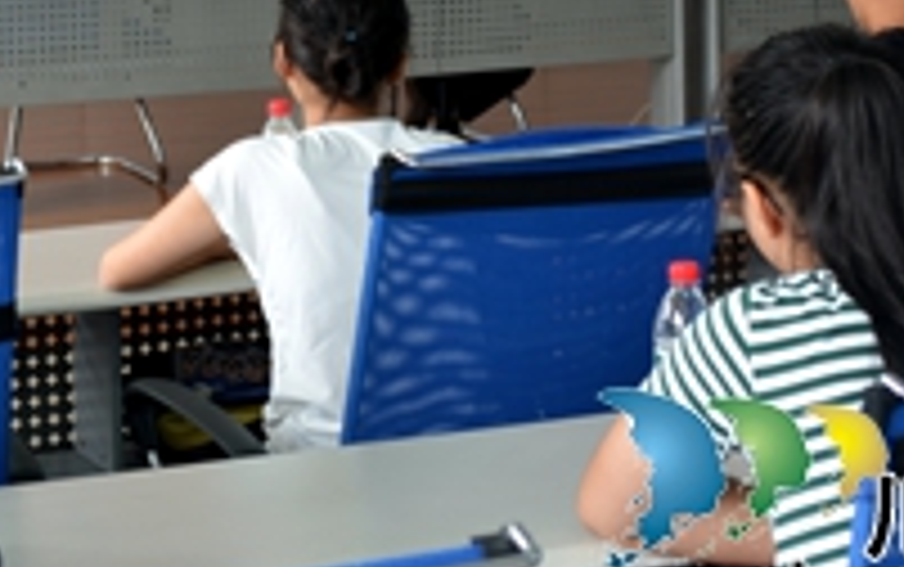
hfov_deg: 19.5
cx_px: 274
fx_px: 2614
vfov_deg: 12.2
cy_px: -29
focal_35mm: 106
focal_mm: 28
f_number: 3.5
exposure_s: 1/20
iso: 100
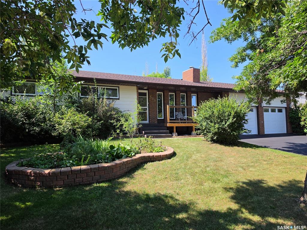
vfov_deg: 58.9
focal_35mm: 23
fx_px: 204
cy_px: 115
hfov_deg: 73.9
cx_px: 154
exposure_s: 1/3246
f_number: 1.4
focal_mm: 6.5
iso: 64
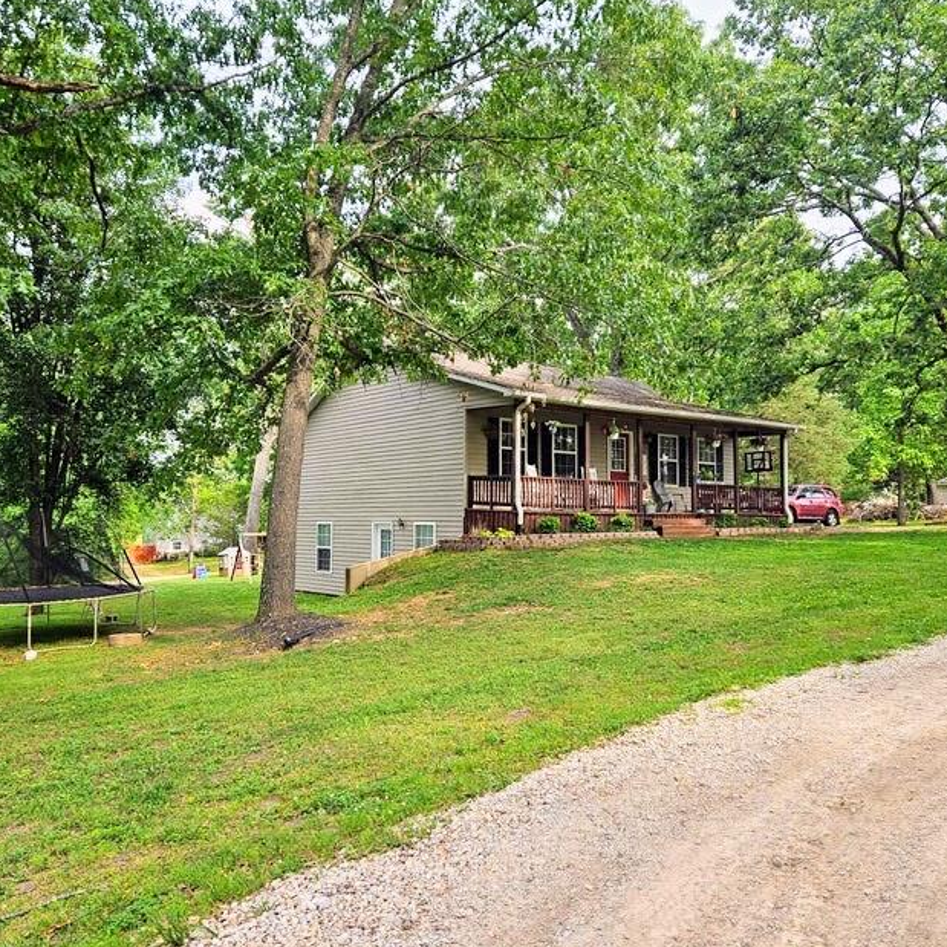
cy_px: 459
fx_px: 867
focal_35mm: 28
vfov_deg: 57.3
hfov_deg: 57.3
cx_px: 447
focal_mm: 5.4
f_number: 1.8
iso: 25
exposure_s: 1/437
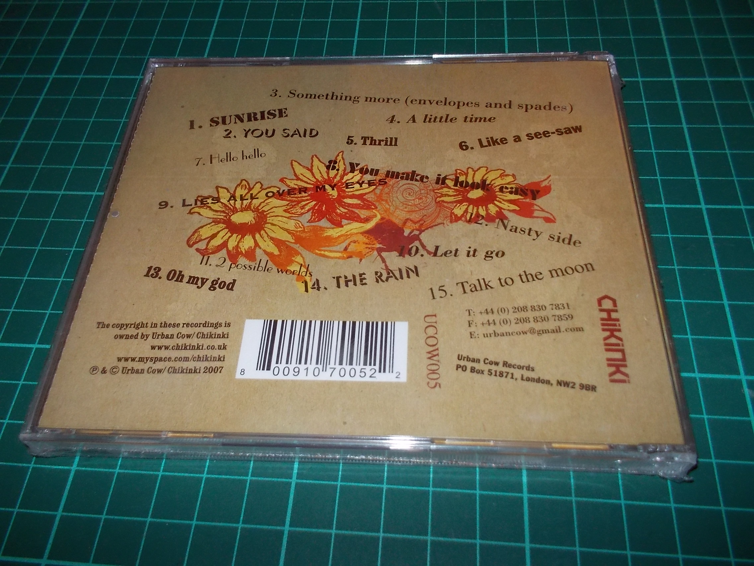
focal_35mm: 29
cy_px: 283
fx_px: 632
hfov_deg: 61.7
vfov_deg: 48.2
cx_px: 377
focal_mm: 4.1
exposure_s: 1/30
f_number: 3.3
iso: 200
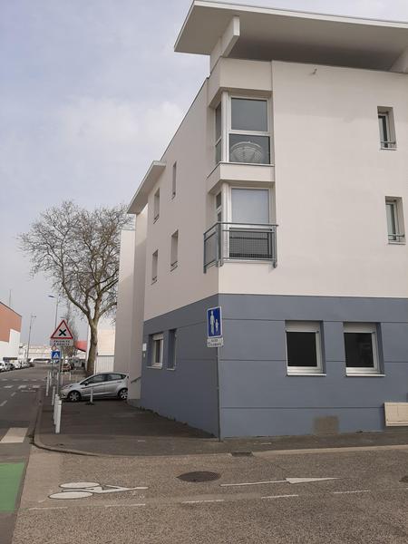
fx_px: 409
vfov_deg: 67.3
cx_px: 204
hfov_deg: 53.1
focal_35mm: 26
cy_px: 272
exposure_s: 1/3236
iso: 40
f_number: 1.7
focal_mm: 3.93
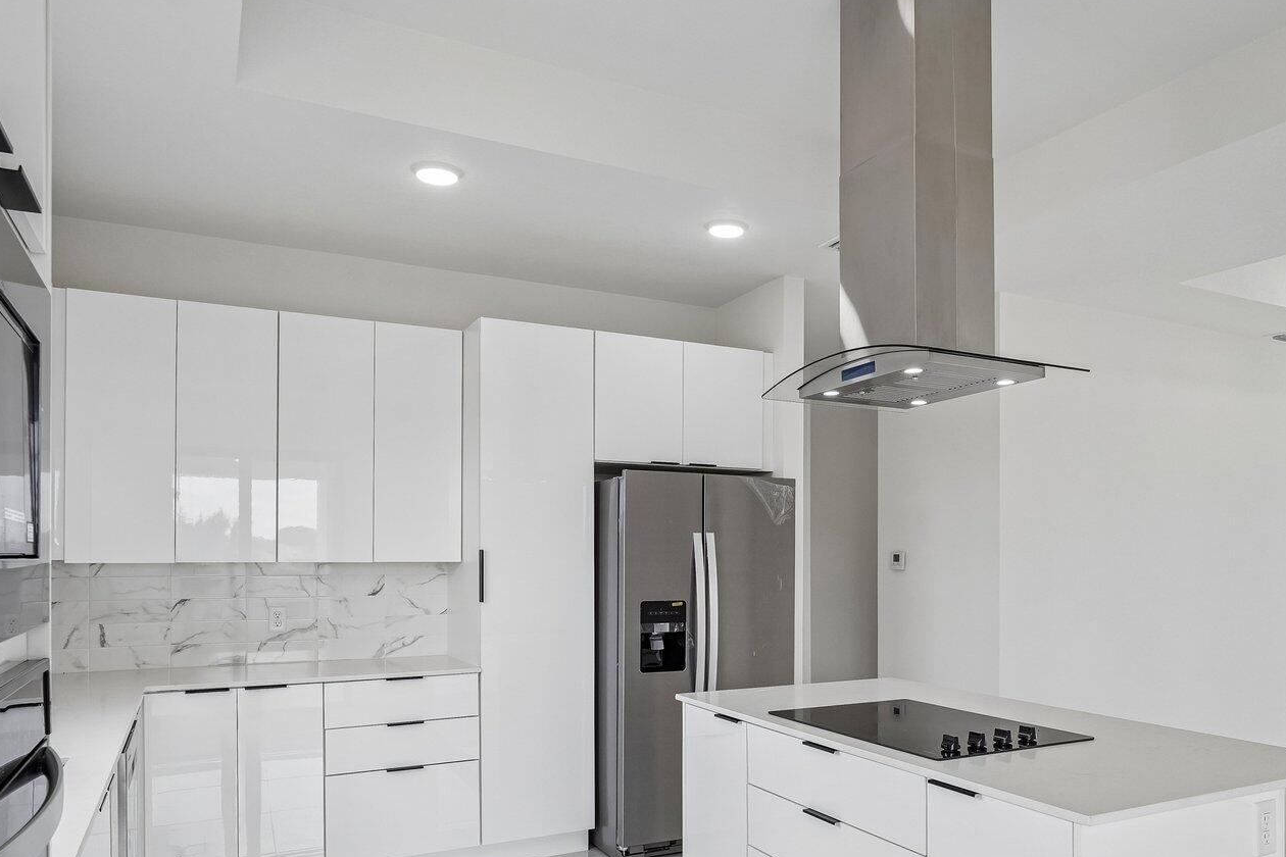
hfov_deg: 67.6
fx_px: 958
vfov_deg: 47.8
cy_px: 536
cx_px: 713
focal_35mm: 27
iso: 400
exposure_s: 1/125
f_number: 8
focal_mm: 16.5
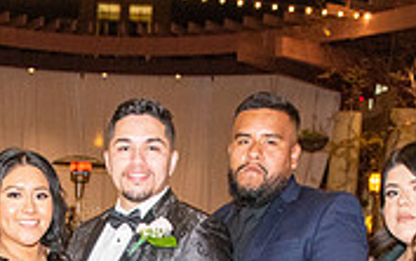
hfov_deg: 23.5
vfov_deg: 13.6
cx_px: 88
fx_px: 987
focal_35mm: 87
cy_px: 463
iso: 1600
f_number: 4
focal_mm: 24
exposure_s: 1/160
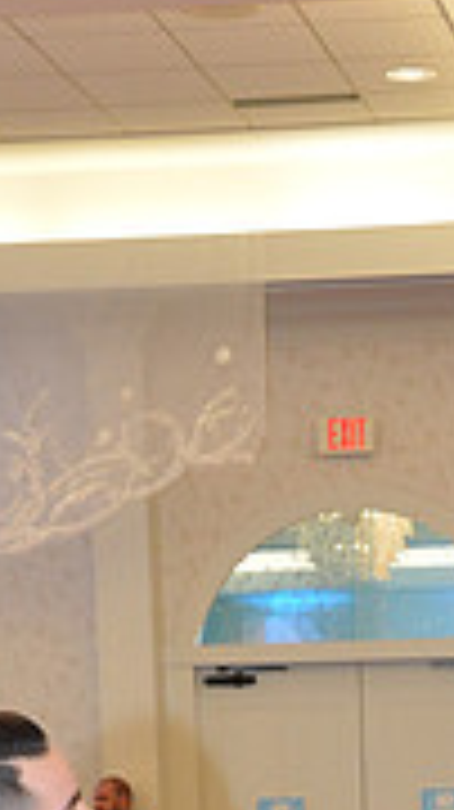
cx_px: 447
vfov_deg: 14.8
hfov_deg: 8.9
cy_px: 1202
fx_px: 2895
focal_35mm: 135
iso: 3200
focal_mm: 40
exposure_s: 1/250
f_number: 5
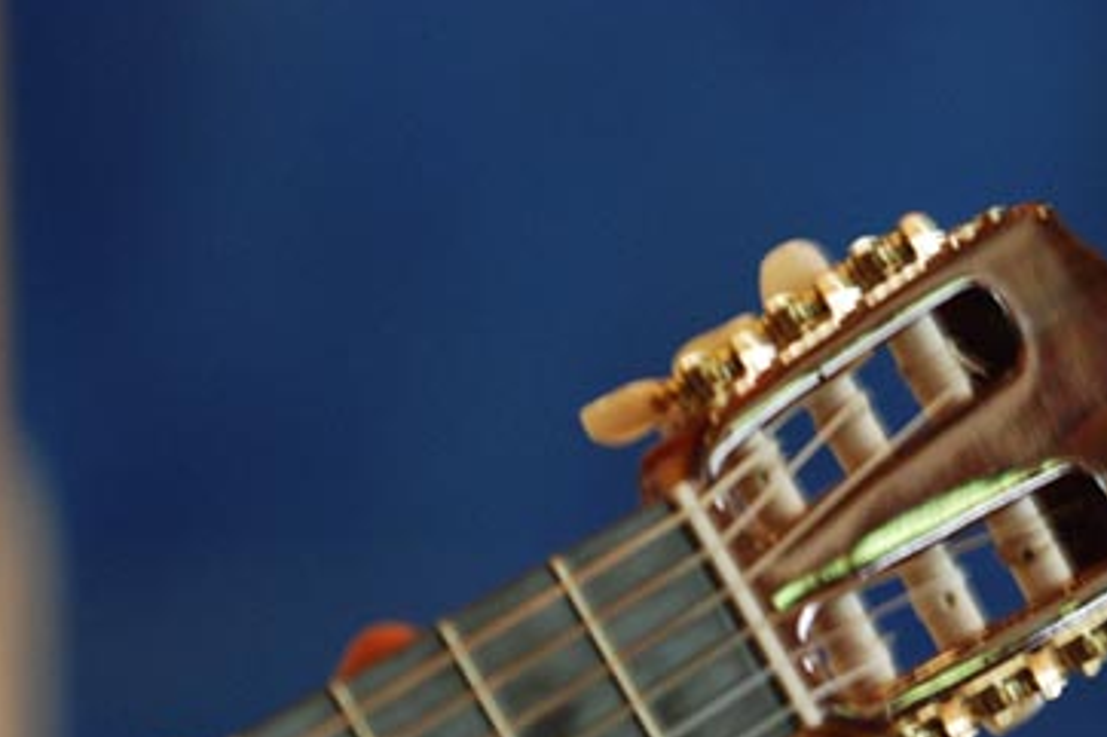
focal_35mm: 664
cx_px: 520
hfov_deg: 3.1
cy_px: 739
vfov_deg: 2.1
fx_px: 20408
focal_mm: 200
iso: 640
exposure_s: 1/10
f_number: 2.8
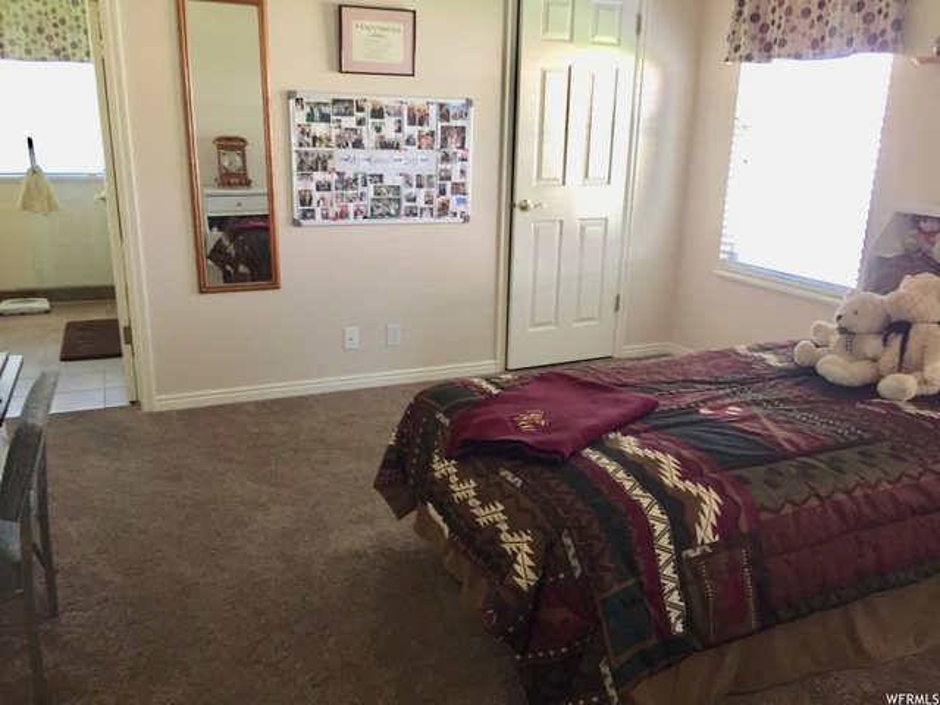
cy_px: 352
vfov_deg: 48.2
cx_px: 470
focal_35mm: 29
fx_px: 787
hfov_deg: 61.7
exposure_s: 1/30
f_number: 2.2
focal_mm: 4.15
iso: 125
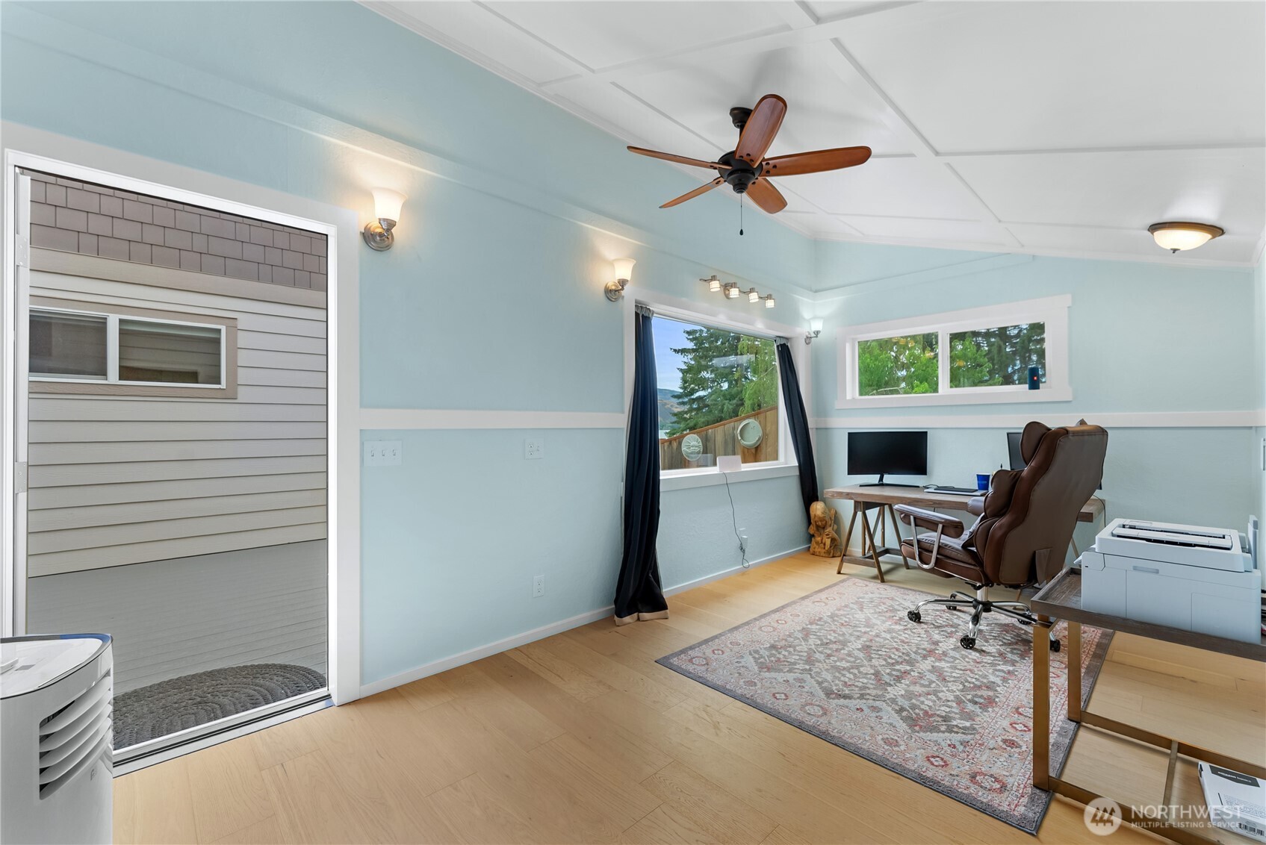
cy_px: 422
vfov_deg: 81.3
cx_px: 633
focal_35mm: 14
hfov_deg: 104.2
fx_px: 493
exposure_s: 1/5
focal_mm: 14
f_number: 6.3
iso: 125
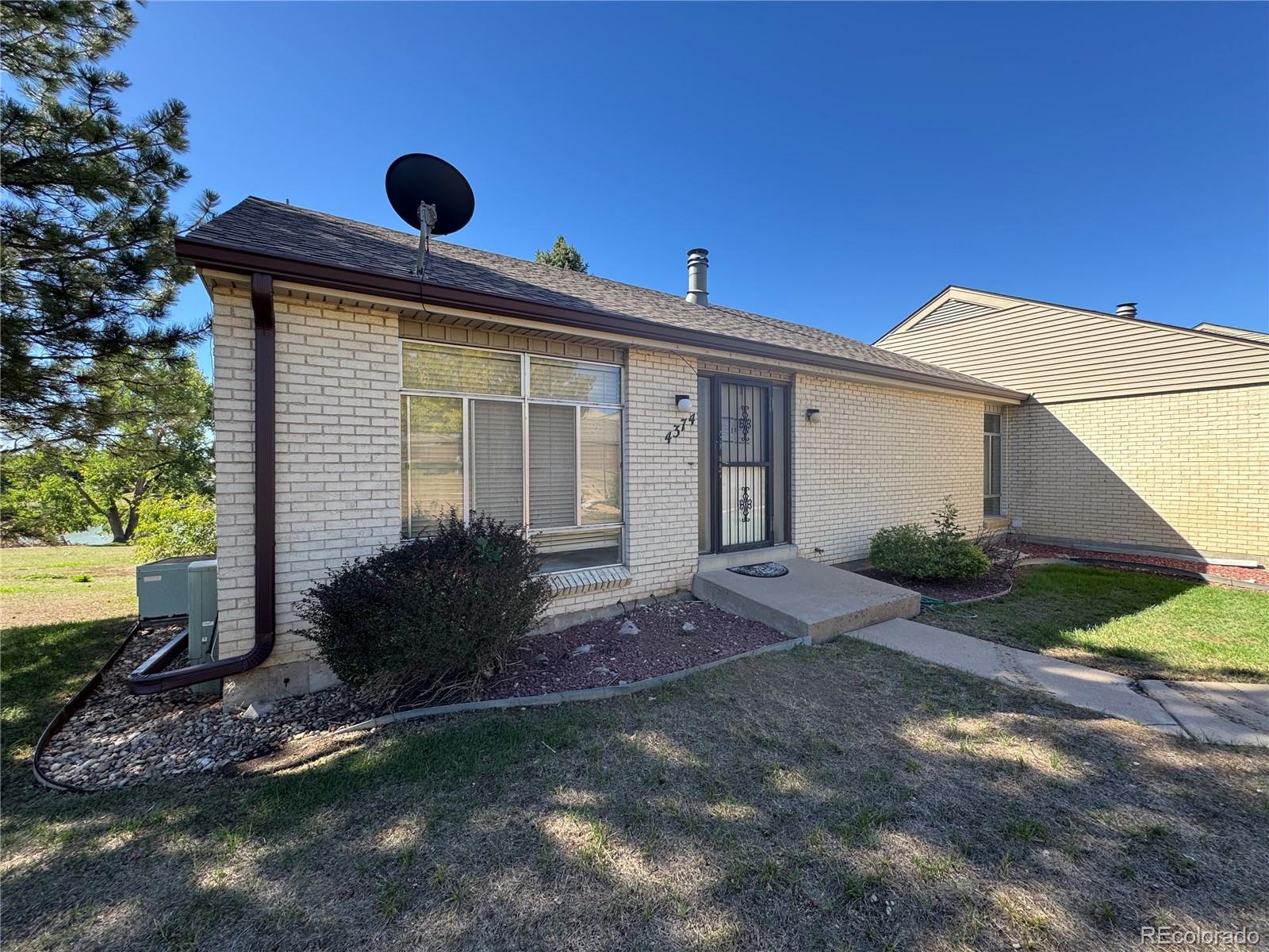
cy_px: 476
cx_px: 634
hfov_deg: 102.1
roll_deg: -0.2
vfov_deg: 85.7
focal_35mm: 14
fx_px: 513
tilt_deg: -1.4
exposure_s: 1/327
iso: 40
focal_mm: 2.22
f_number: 2.2
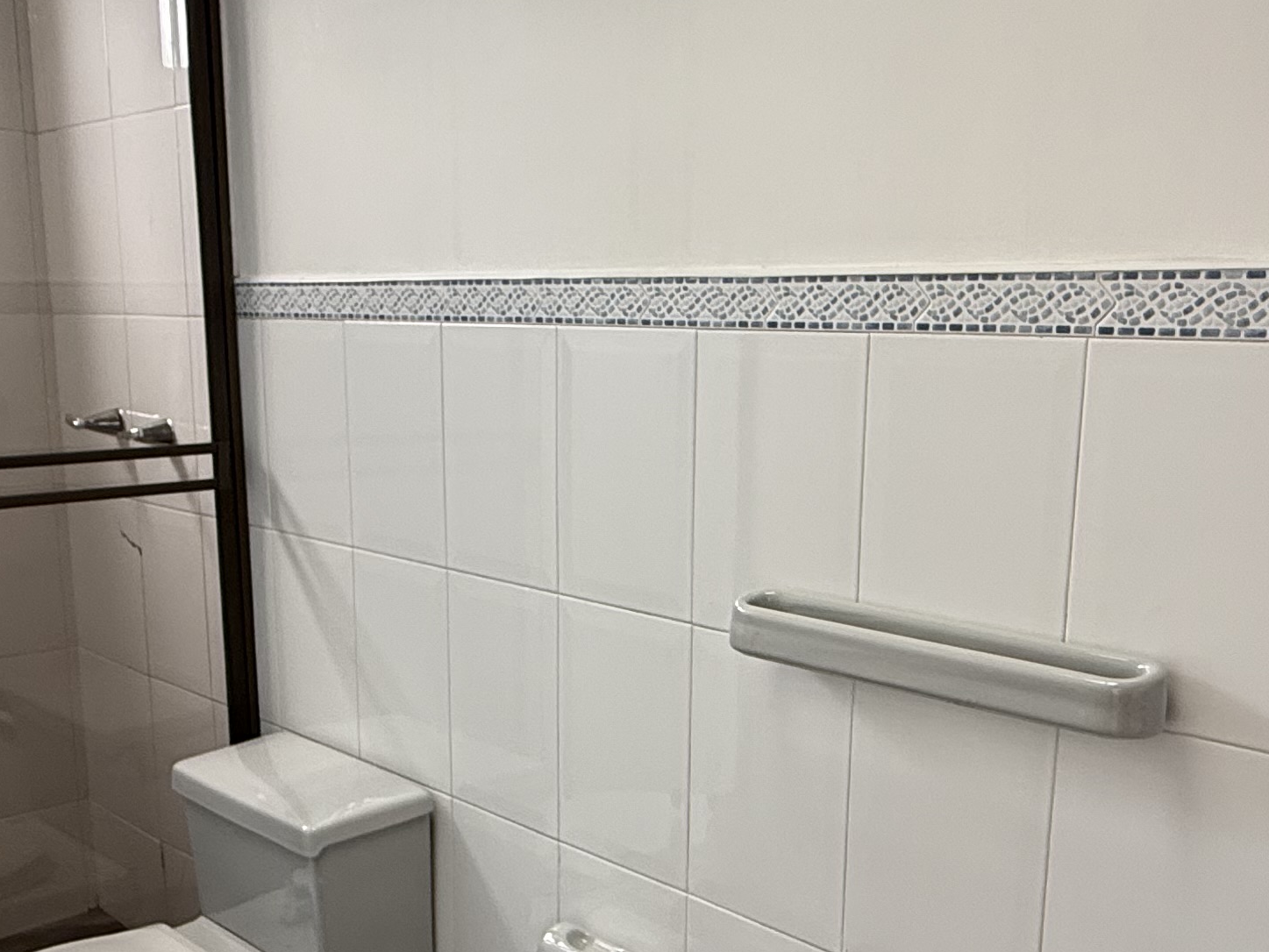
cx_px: 693
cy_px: 642
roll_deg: -0.9
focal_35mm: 39
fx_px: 1430
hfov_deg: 47.8
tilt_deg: -11.8
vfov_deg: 36.4
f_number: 2.2
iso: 125
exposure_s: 1/99
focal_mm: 2.22
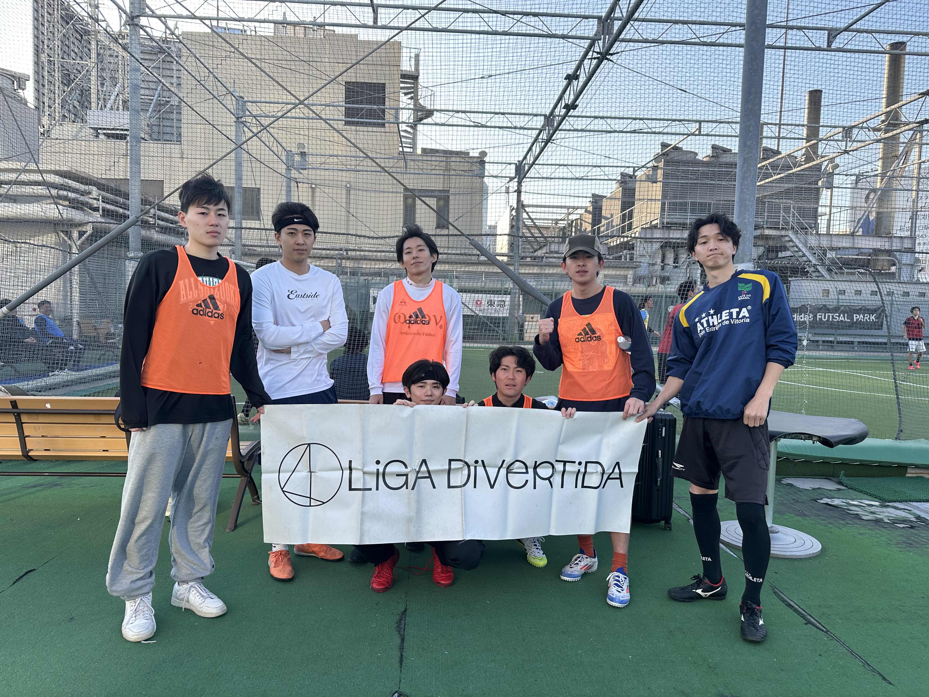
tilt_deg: -3.7
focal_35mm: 24
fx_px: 644
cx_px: 464
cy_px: 348
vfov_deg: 56.8
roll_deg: -1.7
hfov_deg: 71.6
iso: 80
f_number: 1.78
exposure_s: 1/791
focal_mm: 6.86
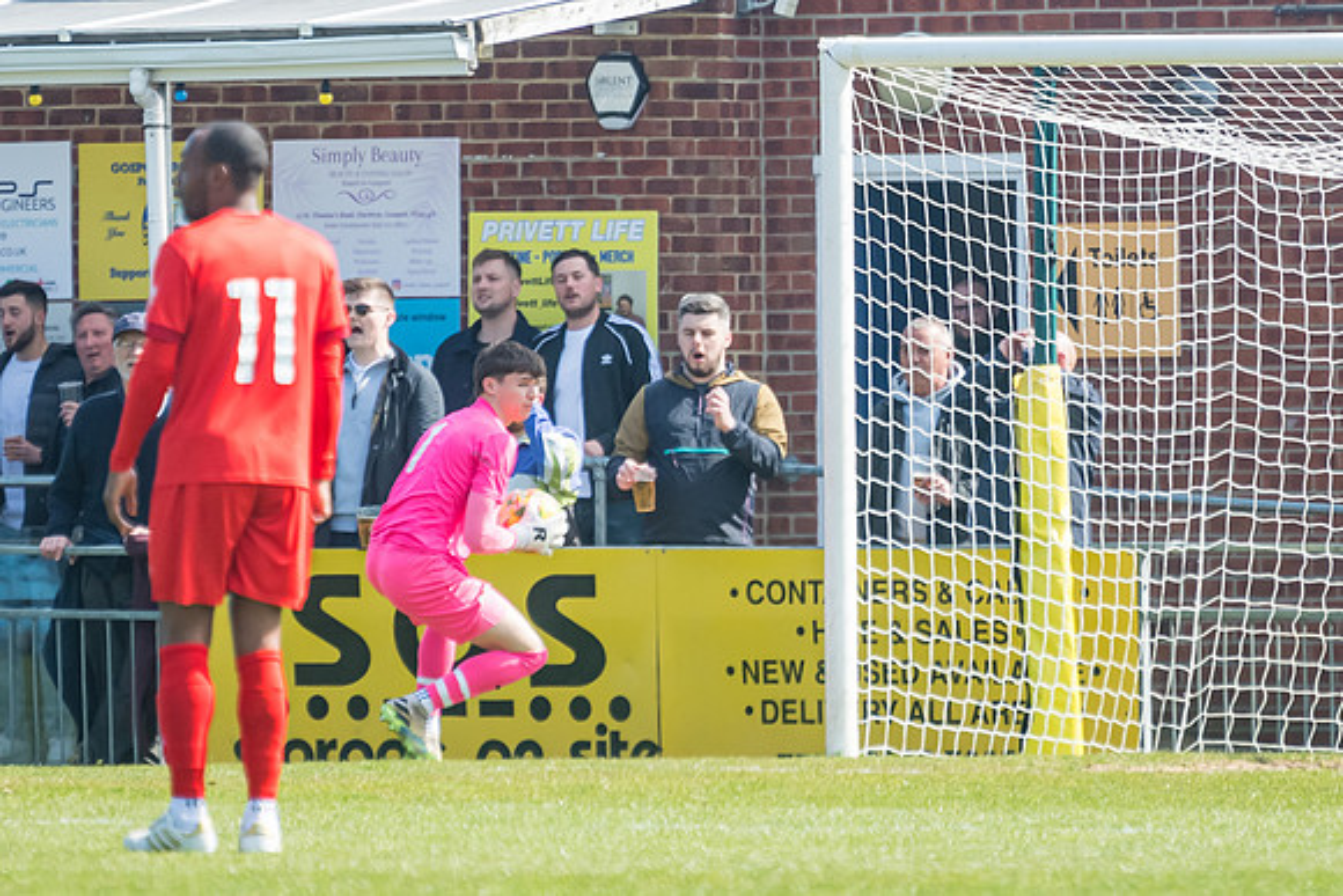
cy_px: 518
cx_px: 544
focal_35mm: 633
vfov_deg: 2.2
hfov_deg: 3.3
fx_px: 23633
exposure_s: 1/2500
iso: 400
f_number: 4
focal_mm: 280
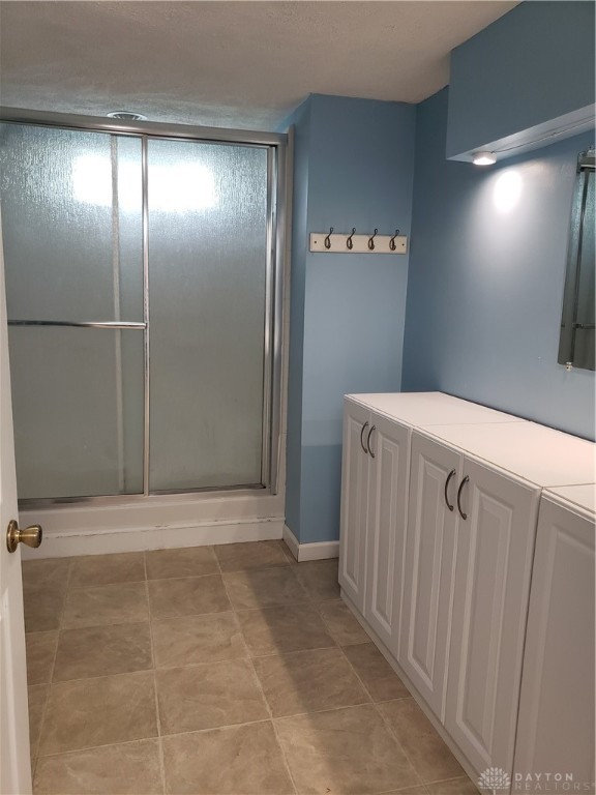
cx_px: 298
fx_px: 597
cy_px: 398
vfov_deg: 67.3
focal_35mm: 26
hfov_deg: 53.1
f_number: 1.5
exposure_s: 1/60
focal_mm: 4.3
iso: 200
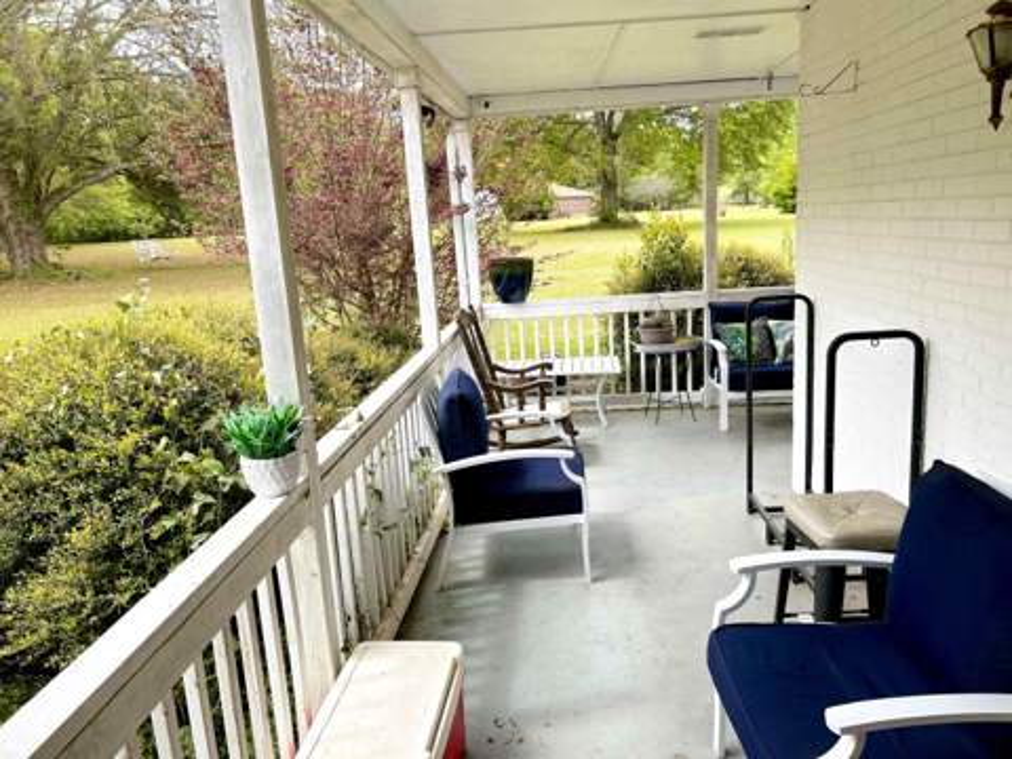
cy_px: 380
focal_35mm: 26
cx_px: 506
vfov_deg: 53.1
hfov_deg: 67.3
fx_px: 760
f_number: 1.5
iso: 50
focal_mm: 5.7
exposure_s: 1/1058
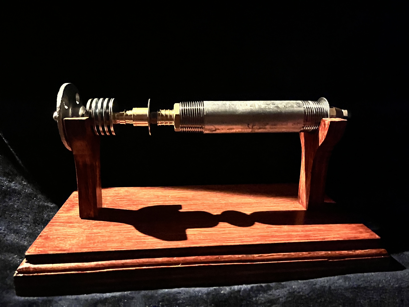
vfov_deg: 53.1
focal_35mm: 26
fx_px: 307
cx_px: 204
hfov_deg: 67.3
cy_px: 154
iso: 6400
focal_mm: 5.1
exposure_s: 1/17
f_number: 1.6
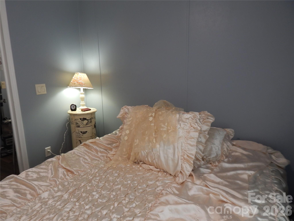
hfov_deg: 73.9
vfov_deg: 58.9
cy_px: 110
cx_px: 147
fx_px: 195
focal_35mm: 23
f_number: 3
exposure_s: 1/30
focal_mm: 4
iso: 125
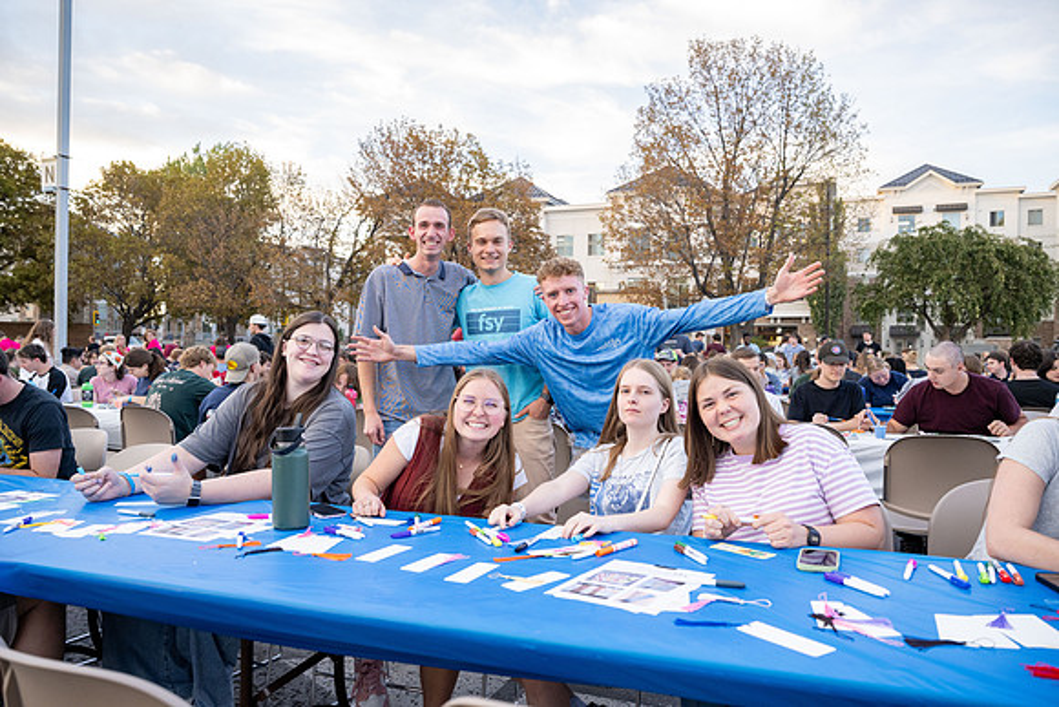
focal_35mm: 27
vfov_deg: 48.0
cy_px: 354
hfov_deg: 67.4
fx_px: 794
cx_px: 530
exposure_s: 1/250
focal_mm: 27
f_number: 4.5
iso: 800
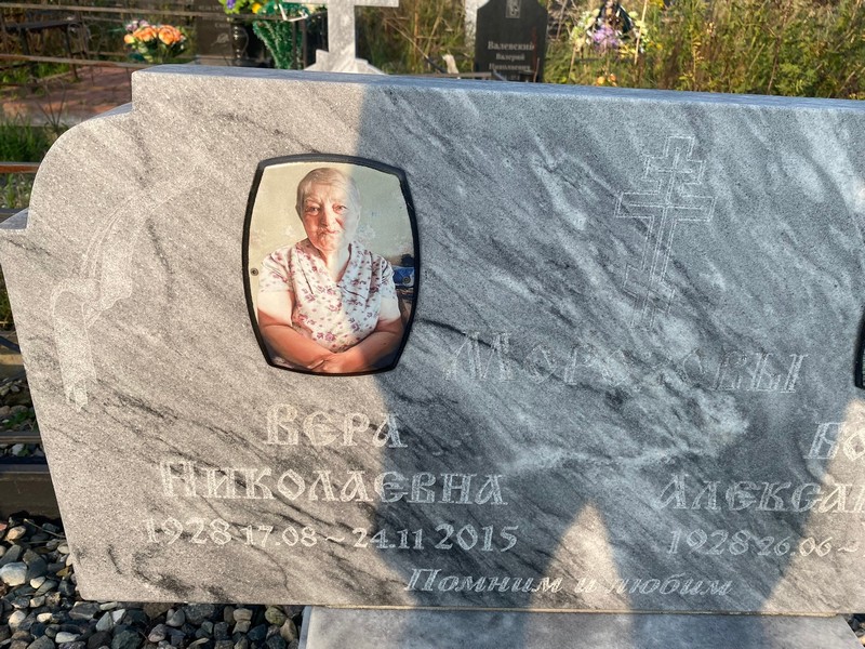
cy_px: 324
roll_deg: -2.4
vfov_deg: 53.1
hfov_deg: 67.3
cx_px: 432
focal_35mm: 26
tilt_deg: -27.4
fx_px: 650
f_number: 1.8
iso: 32
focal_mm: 4.25
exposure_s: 1/1395
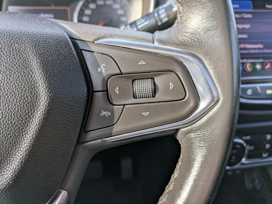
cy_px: 102
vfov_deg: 54.9
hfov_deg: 69.4
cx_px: 136
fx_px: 196
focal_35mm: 25
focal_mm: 5.43
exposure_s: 1/284
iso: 42
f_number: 1.89
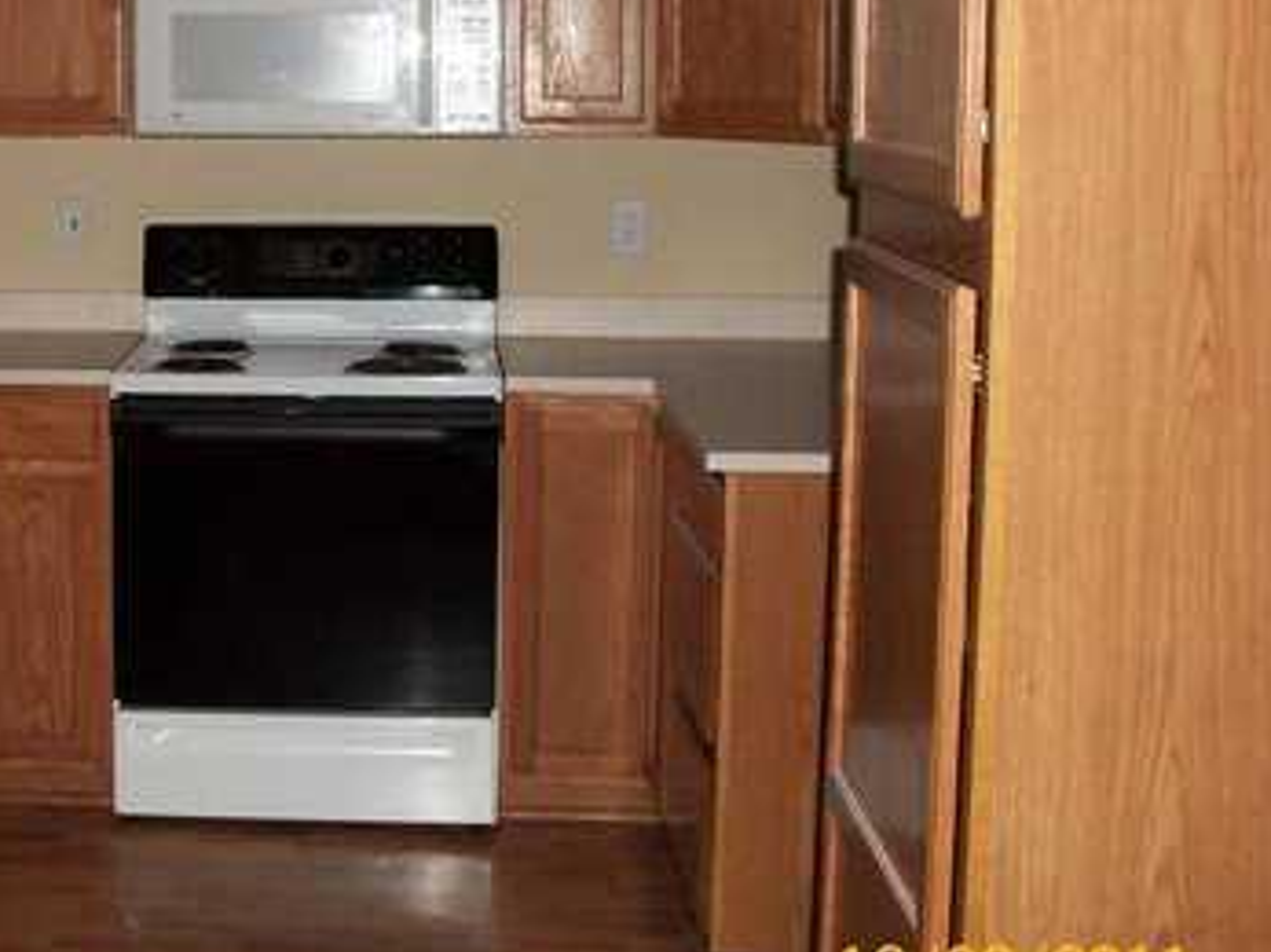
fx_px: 2166
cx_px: 139
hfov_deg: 31.3
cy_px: 289
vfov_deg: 24.6
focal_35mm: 59
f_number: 2.9
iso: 240
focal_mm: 5.7
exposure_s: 1/30
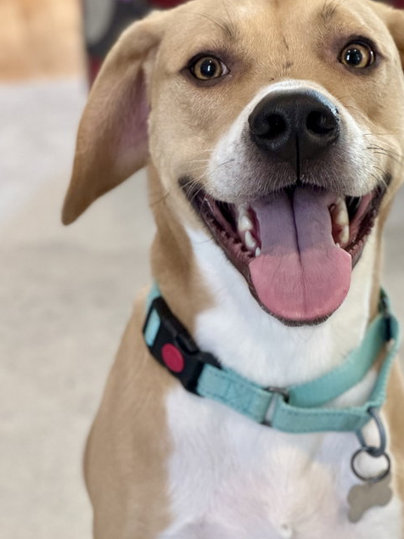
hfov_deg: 15.2
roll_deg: +0.6
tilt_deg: -25.7
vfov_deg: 20.2
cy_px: 281
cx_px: 251
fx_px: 1510
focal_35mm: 97
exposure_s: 1/60
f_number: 2.8
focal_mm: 9
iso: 500
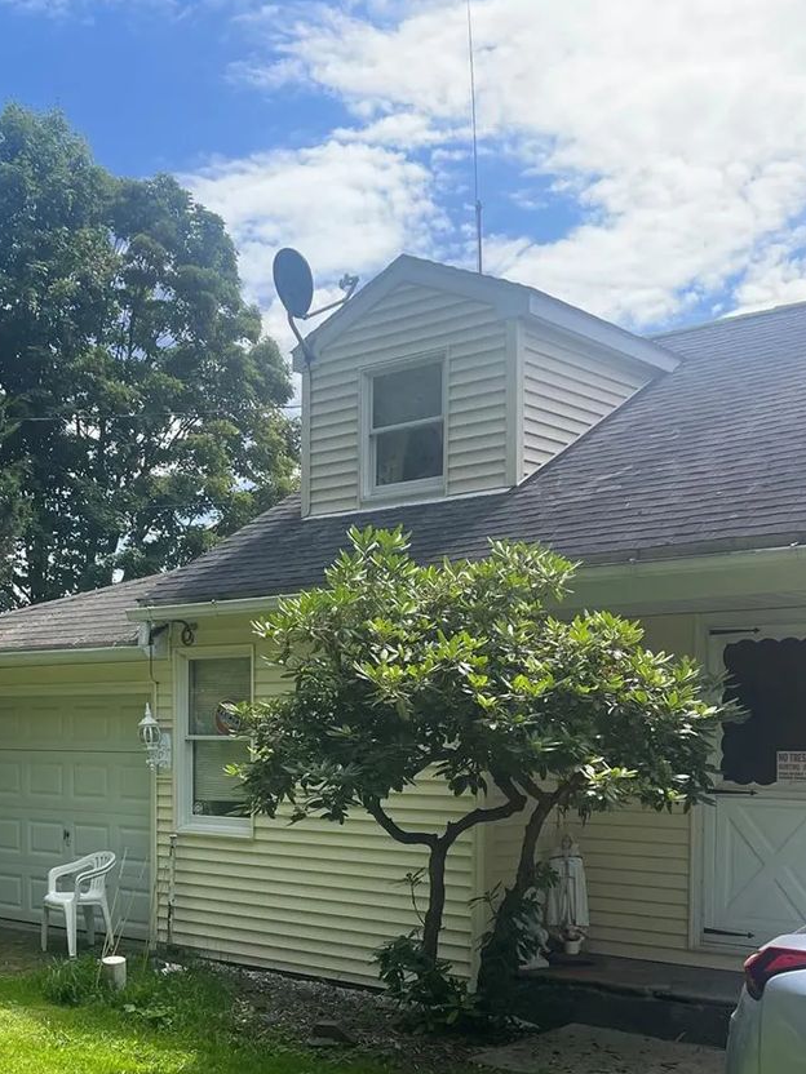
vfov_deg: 44.3
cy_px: 798
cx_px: 301
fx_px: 1273
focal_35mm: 41
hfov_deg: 34.9
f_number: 1.6
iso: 32
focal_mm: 5.1
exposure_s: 1/1852
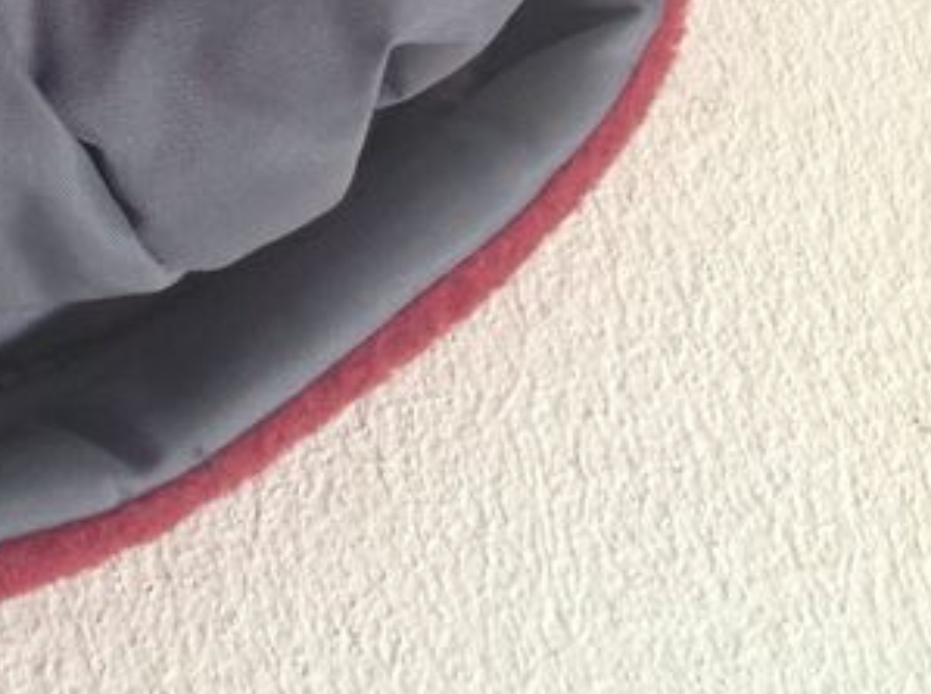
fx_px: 3140
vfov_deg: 11.9
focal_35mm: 117
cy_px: -431
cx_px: -582
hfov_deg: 15.2
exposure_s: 1/40
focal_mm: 4.28
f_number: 2.4
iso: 64
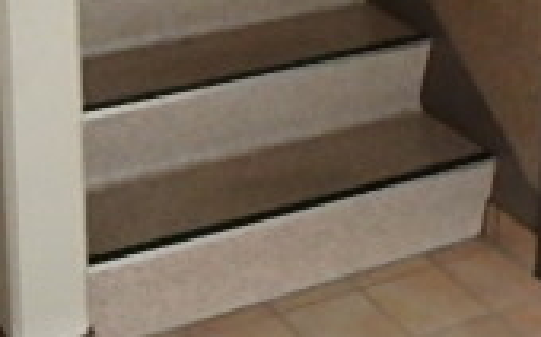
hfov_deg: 24.5
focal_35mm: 84
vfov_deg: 14.5
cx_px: 172
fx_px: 1238
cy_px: -168
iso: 800
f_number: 3.5
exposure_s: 1/30
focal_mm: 3.7
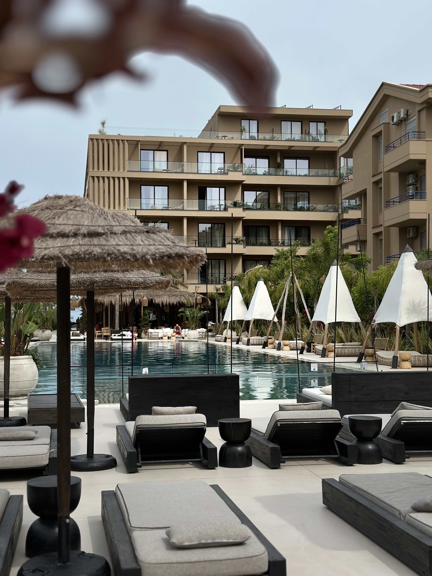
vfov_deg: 39.7
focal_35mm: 48
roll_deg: +0.4
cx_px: 216
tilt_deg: +2.9
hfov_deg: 30.3
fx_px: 799
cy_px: 288
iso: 100
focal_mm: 6.86
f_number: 1.78
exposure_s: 1/15873
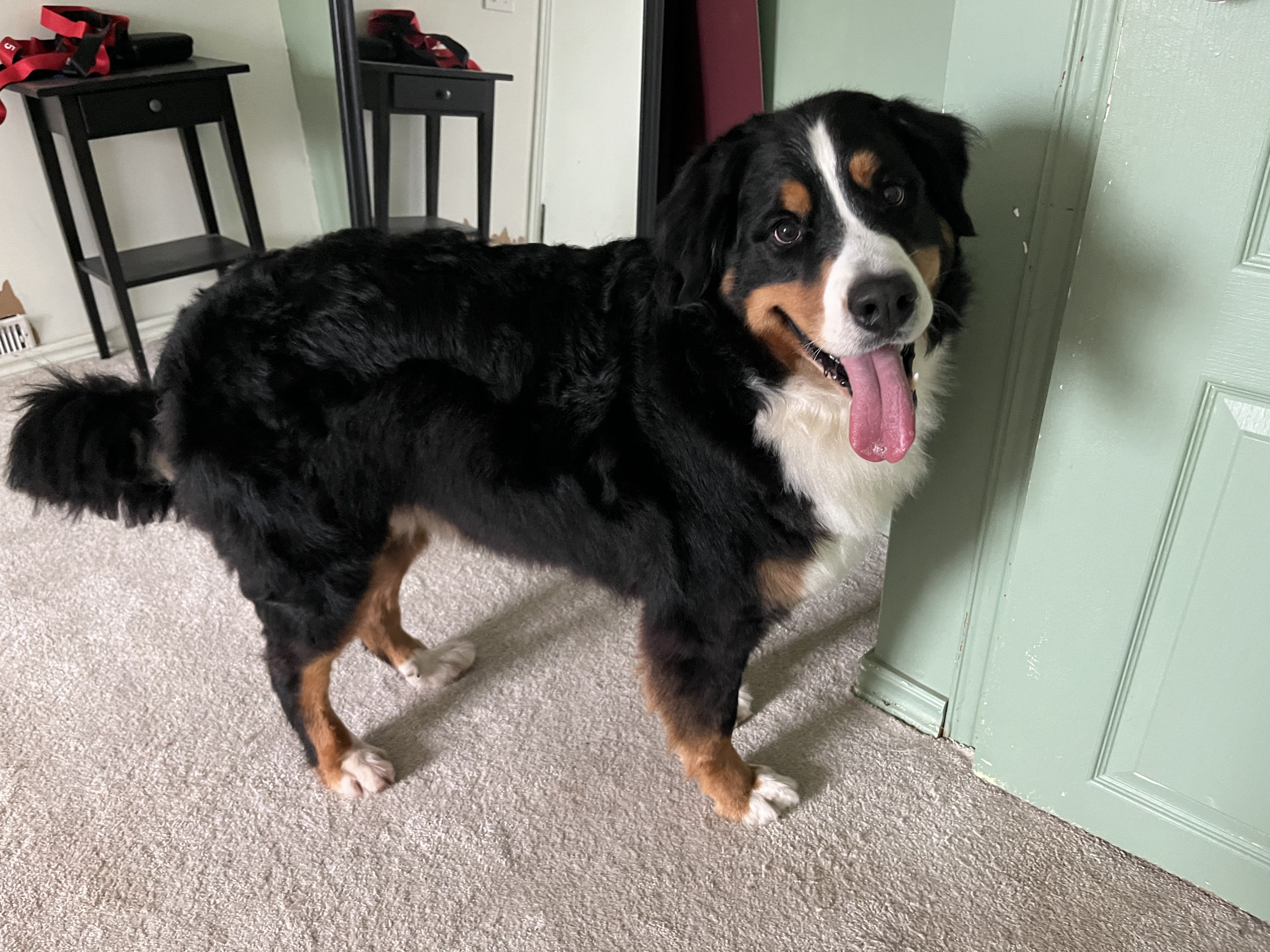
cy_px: 476
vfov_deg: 53.1
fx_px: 954
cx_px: 635
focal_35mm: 26
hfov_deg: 67.3
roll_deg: +3.6
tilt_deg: -30.7
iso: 500
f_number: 1.6
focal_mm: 5.1
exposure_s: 1/56
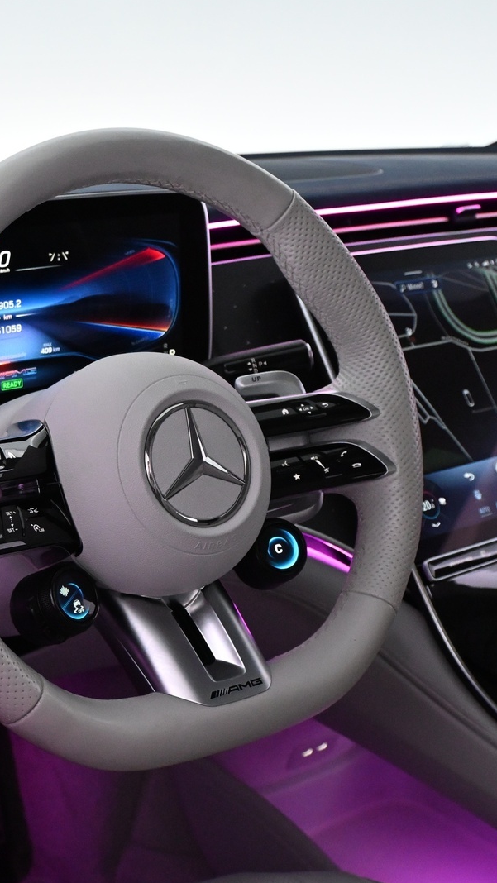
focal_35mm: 55
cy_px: 441
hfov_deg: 21.7
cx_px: 119
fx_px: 1283
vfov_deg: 38.0
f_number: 4.2
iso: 3200
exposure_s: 1/80
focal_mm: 23
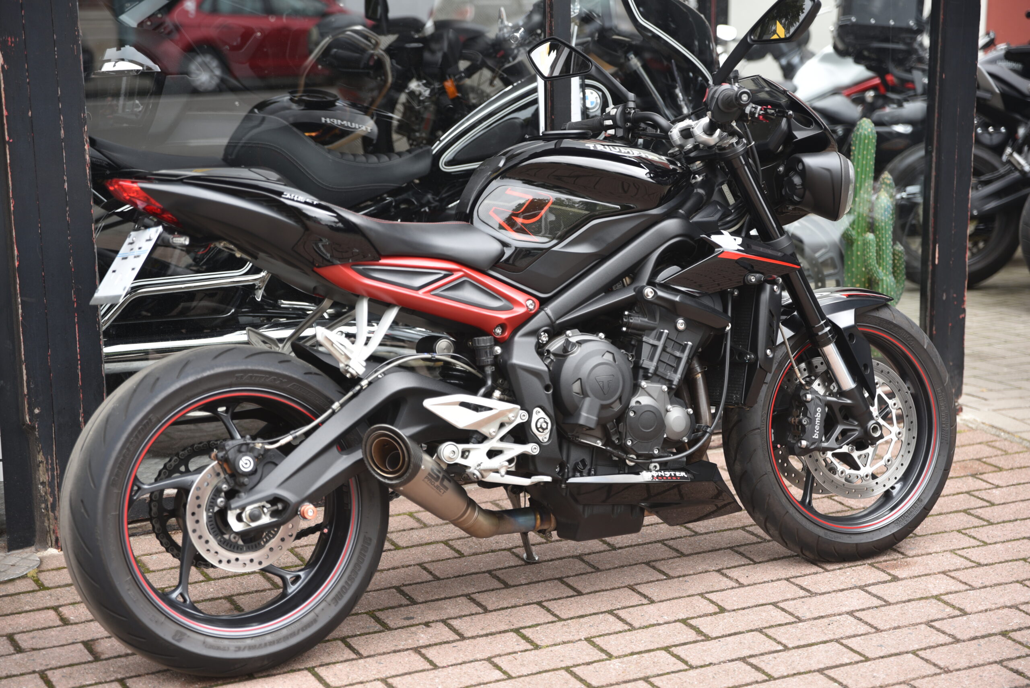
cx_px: 515
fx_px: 2003
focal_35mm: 70
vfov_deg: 19.5
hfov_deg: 28.8
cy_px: 344
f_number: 2.8
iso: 100
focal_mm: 70
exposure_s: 1/60
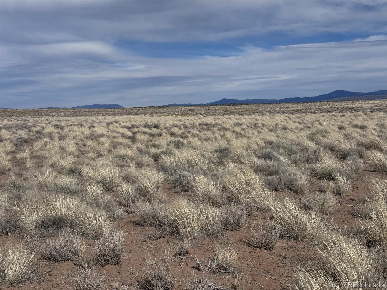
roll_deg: +1.2
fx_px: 537
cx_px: 194
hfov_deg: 39.7
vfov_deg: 30.3
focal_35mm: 48
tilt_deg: -3.7
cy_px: 145
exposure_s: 1/12500
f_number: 1.78
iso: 64
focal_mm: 6.76
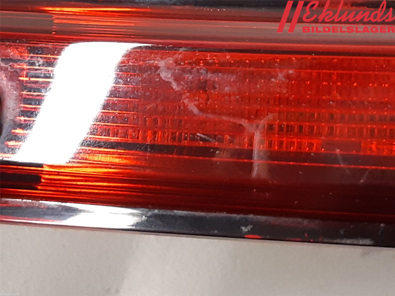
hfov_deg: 67.3
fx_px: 297
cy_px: 148
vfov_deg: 53.1
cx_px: 198
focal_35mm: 26
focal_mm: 3.93
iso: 250
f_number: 1.7
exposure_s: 1/50
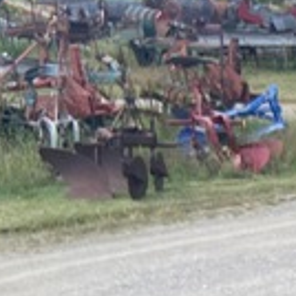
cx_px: 822
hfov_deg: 10.2
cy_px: 526
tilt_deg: -20.9
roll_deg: +0.8
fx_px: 1325
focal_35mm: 137
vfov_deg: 11.8
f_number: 1.8
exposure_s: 1/681
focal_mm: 4.25
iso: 32
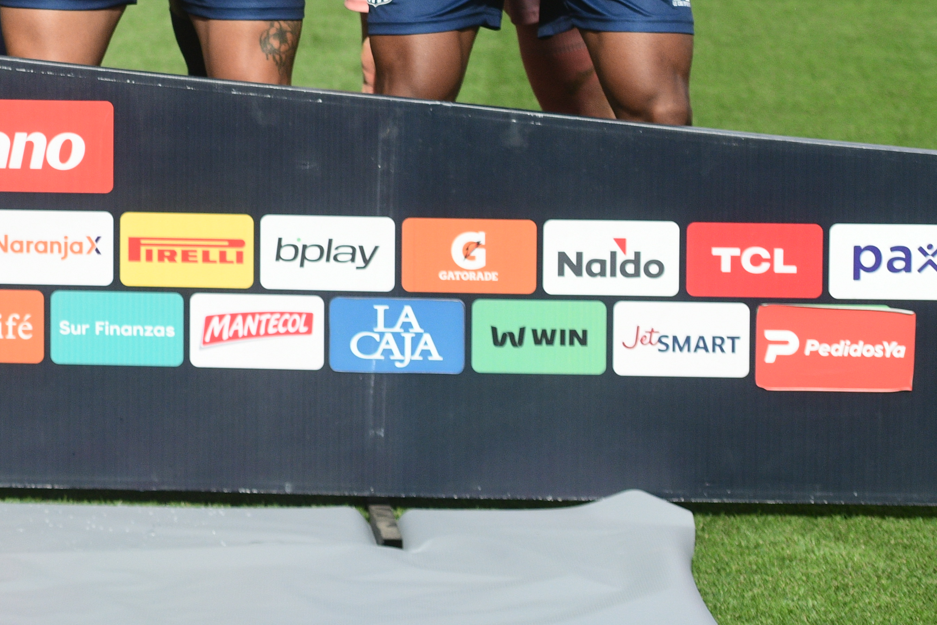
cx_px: -268
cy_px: -260
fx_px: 5596
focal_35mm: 215
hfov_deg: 9.4
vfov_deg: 6.3
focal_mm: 70
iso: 640
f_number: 4.5
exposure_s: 1/4000
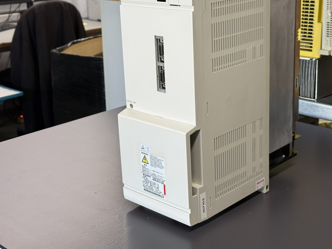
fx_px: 575
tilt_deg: -13.7
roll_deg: +3.5
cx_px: 166
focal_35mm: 60
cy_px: 99
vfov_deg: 24.4
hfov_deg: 32.2
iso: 64
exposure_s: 1/50
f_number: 1.78
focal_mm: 6.76
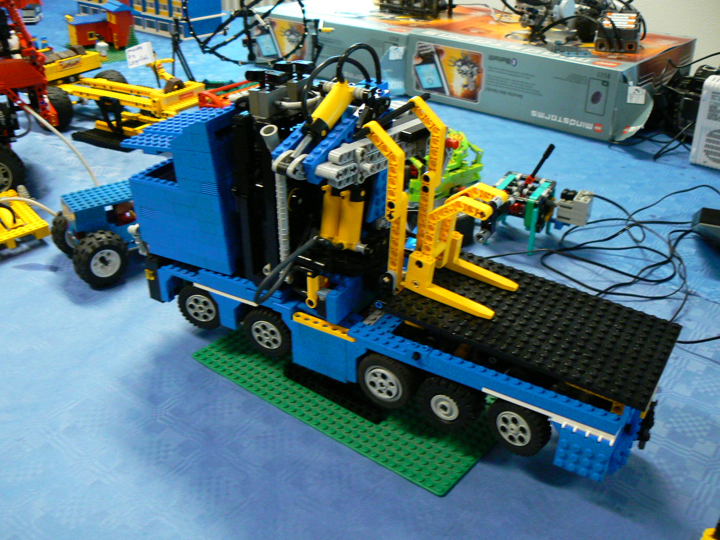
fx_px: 749
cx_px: 360
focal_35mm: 36
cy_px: 270
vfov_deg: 39.7
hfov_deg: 51.4
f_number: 2.8
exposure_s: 1/8
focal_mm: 6
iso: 200
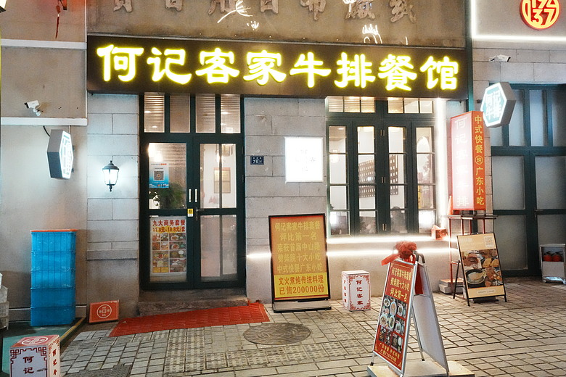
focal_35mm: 32
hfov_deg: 58.3
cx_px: 283
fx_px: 508
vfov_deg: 40.8
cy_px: 188
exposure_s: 1/30
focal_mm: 32.3
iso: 25600
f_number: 20
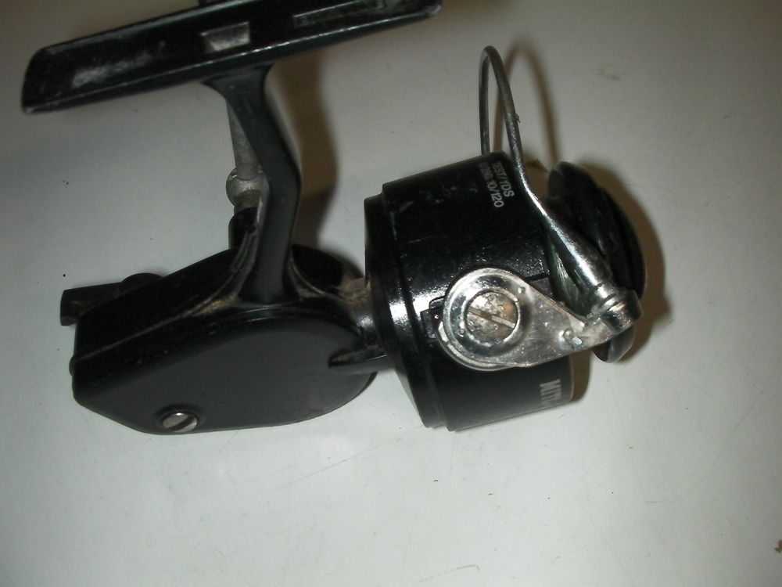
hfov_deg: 49.0
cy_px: 294
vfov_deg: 37.7
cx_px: 391
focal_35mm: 38
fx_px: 858
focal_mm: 6.3
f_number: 5.6
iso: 200
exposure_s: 1/30
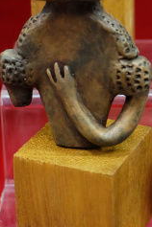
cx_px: 178
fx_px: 855
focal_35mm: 135
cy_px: 12
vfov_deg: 15.0
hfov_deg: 10.0
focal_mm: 26.9
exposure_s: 1/70
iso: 3200
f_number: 4.5
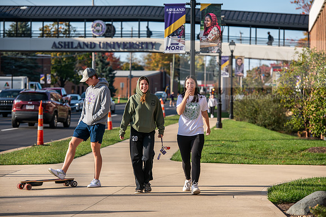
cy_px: 108
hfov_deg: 14.7
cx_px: 163
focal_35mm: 140
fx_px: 1268
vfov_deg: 9.8
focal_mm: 140
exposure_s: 1/400
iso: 64
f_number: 5.6
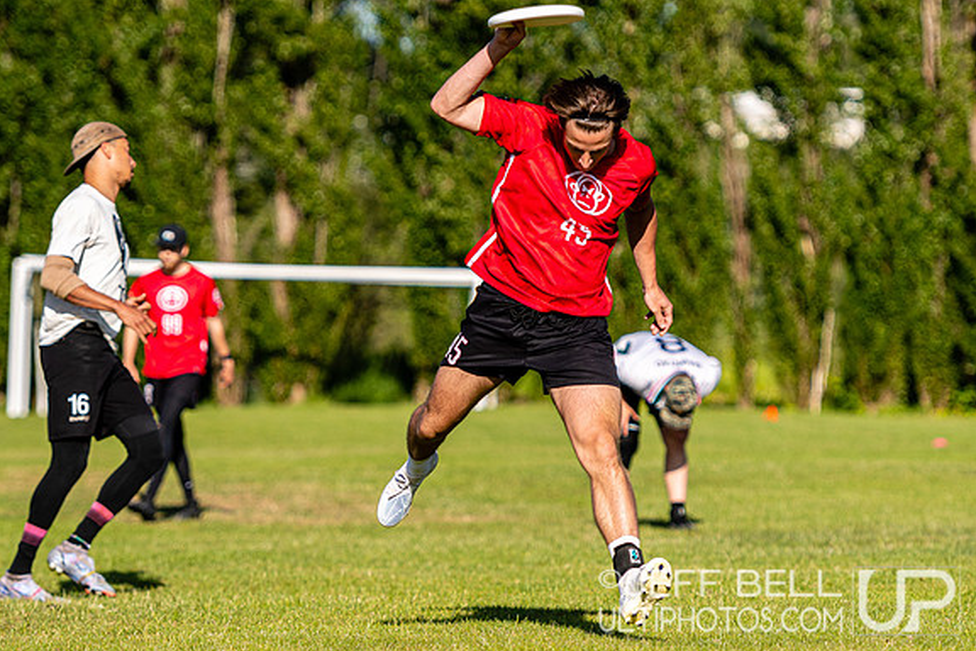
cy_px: 368
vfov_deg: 5.2
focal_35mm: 262
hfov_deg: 7.9
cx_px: 551
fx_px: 7103
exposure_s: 1/2000
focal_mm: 140
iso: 100
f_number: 3.2
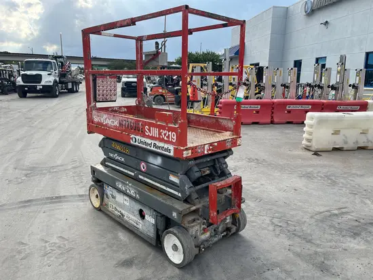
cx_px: 186
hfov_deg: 67.3
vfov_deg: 53.1
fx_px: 280
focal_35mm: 26
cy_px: 140
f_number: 1.6
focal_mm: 5.1
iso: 50
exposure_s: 1/1294
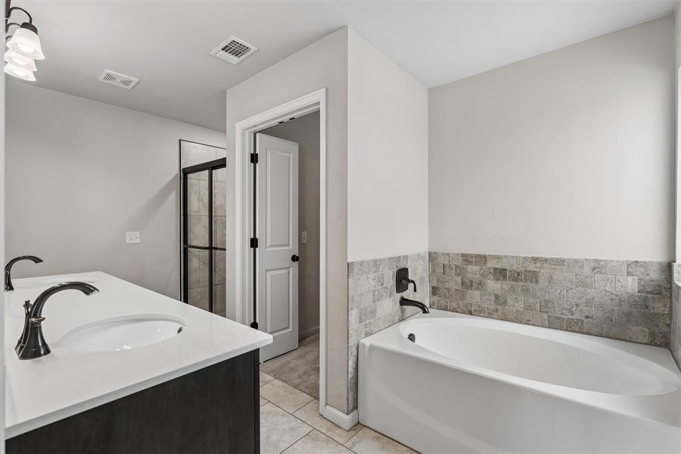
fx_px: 303
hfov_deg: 96.7
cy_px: 227
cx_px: 340
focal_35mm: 16
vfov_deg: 73.7
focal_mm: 16
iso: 200
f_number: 8
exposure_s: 1/80
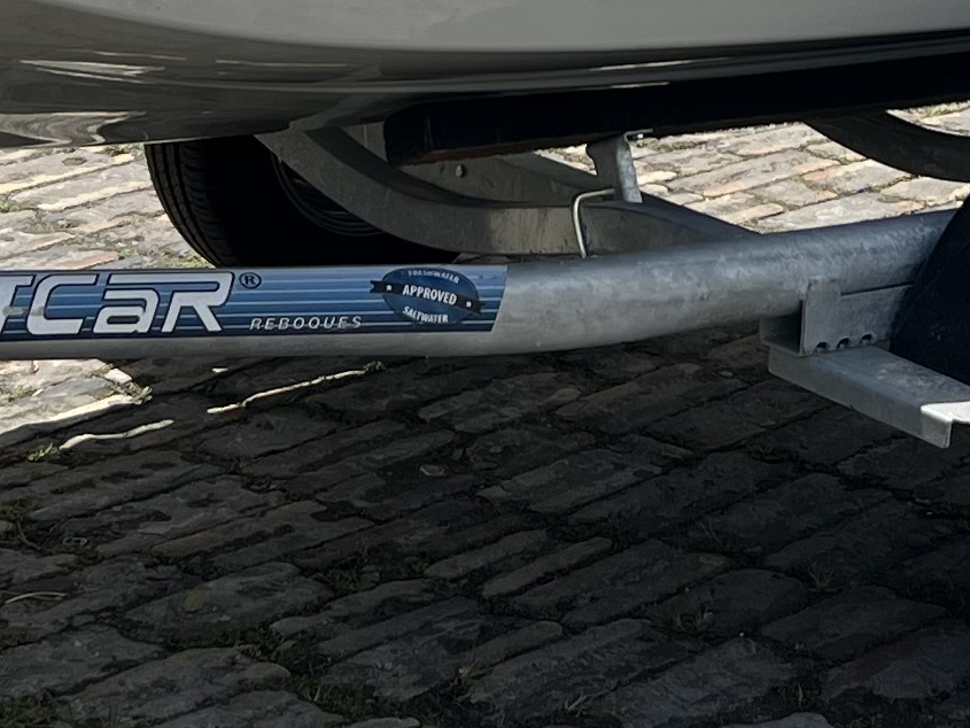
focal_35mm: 124
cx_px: 633
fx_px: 3475
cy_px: -452
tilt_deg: -6.9
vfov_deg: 11.3
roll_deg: -4.7
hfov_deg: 15.9
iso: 50
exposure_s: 1/4115
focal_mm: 5.7
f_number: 1.5
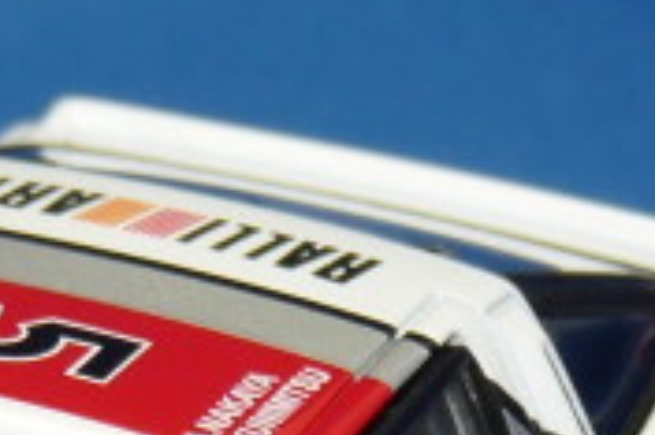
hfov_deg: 4.3
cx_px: -153
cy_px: 799
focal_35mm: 484
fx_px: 8798
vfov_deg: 2.8
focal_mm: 12.8
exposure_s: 1/40
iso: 100
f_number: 3.4
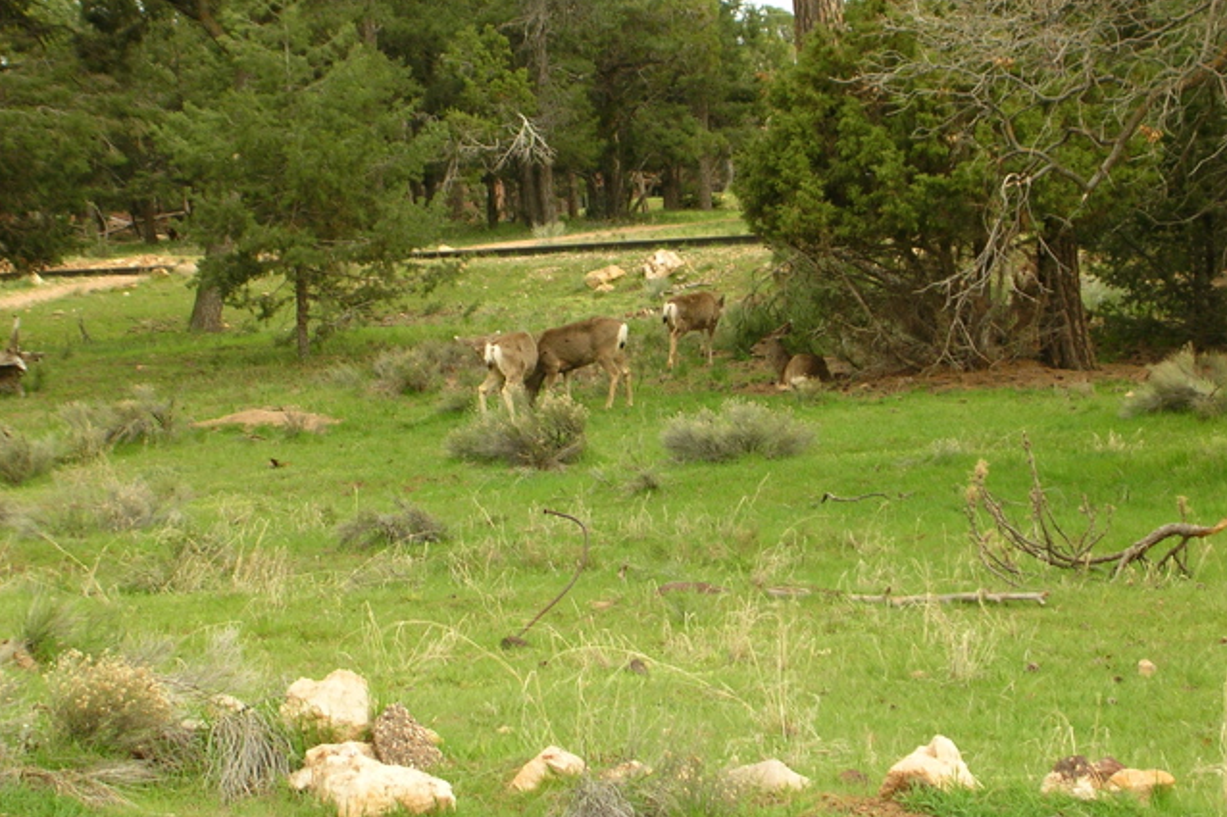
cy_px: 358
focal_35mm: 120
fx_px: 4089
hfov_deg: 17.1
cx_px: 614
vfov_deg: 11.4
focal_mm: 17.4
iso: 56
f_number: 4.9
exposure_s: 1/30
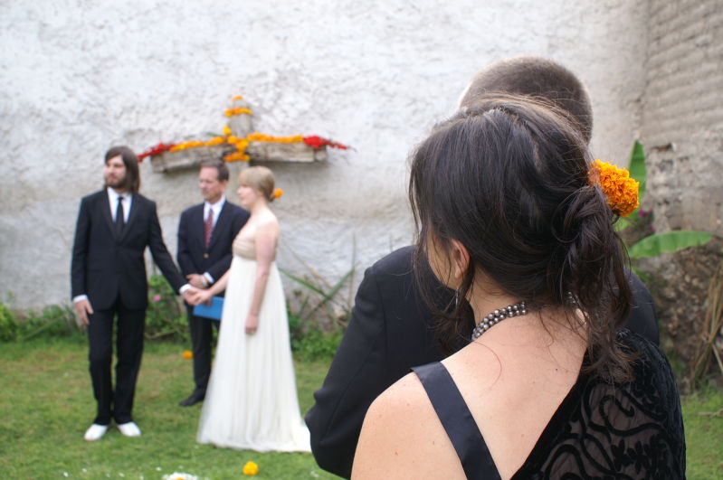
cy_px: 240
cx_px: 362
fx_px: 662
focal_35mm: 33
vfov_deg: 39.9
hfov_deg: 57.3
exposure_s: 1/60
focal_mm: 22
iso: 100
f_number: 6.7
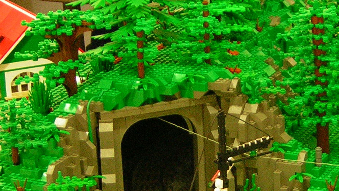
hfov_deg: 14.6
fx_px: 1312
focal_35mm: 146
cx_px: 270
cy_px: 135
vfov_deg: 8.3
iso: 156
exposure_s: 1/5.7
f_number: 3.9
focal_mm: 10.1
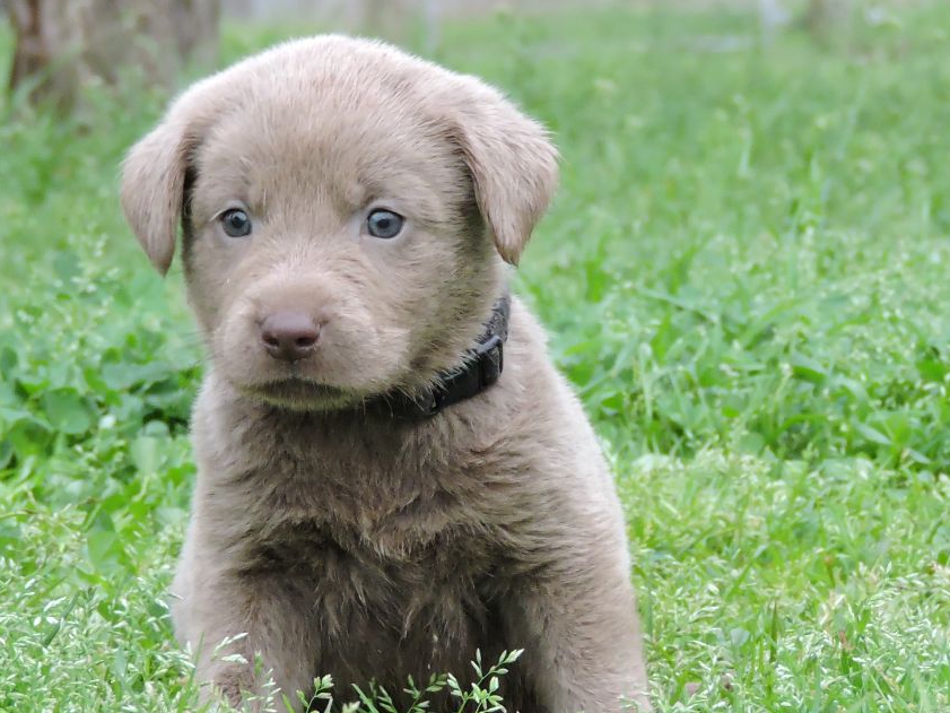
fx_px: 8097
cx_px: 450
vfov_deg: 5.0
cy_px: 369
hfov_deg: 6.7
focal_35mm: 295
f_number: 4.4
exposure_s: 1/60
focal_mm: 27.6
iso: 800
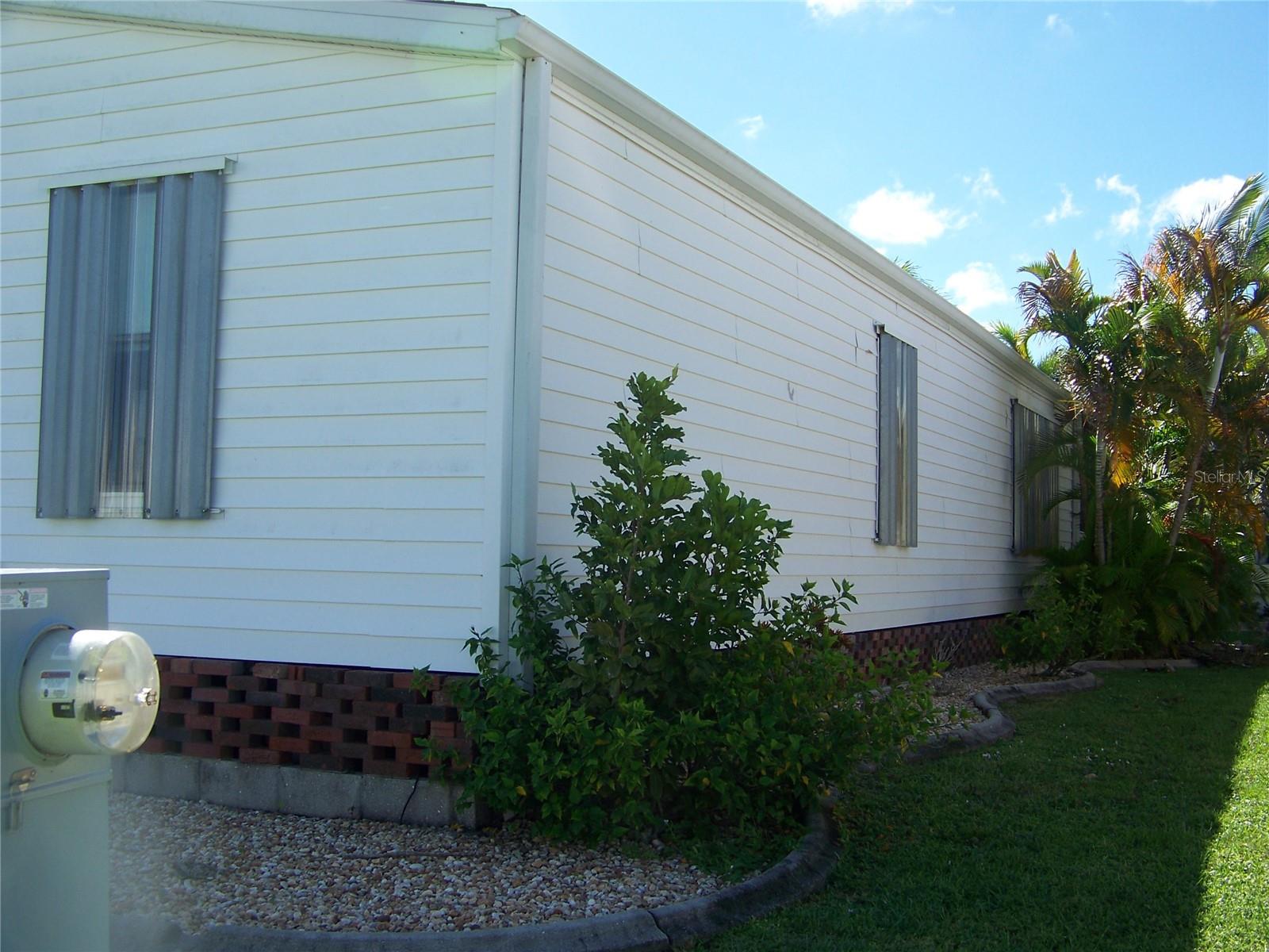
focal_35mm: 43
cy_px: 476
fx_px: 1576
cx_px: 634
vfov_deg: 33.6
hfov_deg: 43.9
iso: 64
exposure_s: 1/640
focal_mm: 6.75
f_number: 2.8
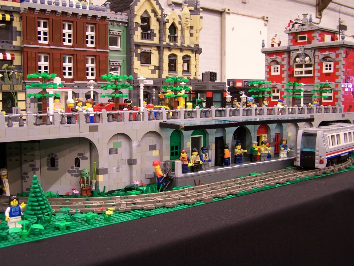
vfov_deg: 36.0
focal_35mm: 40
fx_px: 409
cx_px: 168
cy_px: 135
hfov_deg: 46.8
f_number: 2.8
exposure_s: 1/2
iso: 80
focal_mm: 6.3
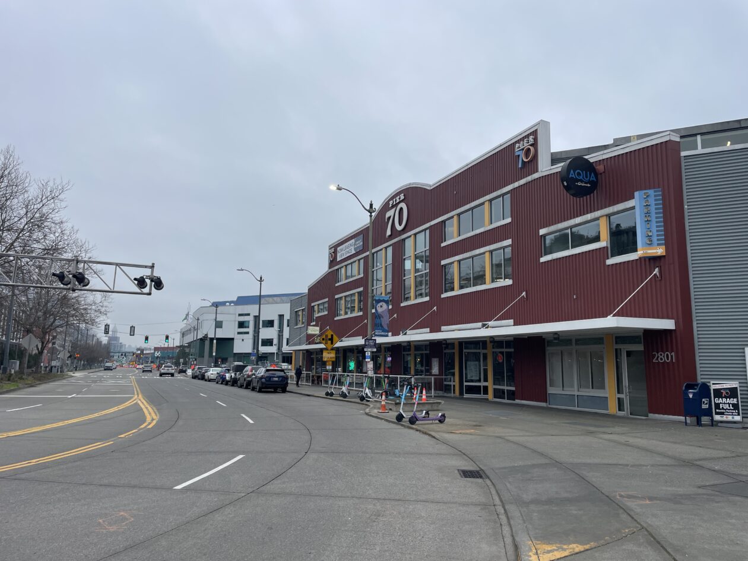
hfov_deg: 67.3
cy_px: 280
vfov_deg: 53.1
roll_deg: +0.0
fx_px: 562
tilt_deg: +9.5
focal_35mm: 26
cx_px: 374
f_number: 1.6
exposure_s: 1/629
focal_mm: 4.2
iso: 32
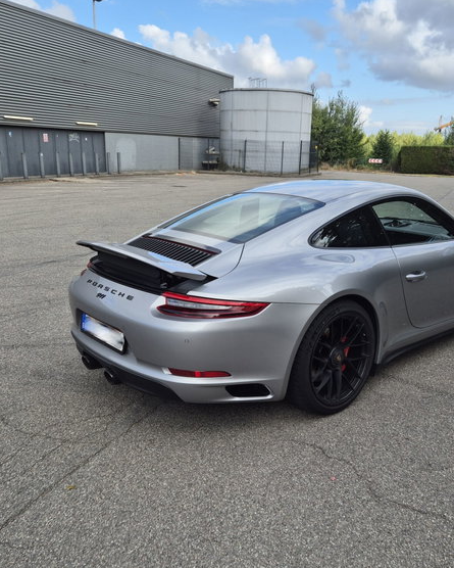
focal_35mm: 31
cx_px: 258
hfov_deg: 47.0
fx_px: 521
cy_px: 284
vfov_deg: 57.2
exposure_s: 1/828
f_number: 1.8
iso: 25
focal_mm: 5.4
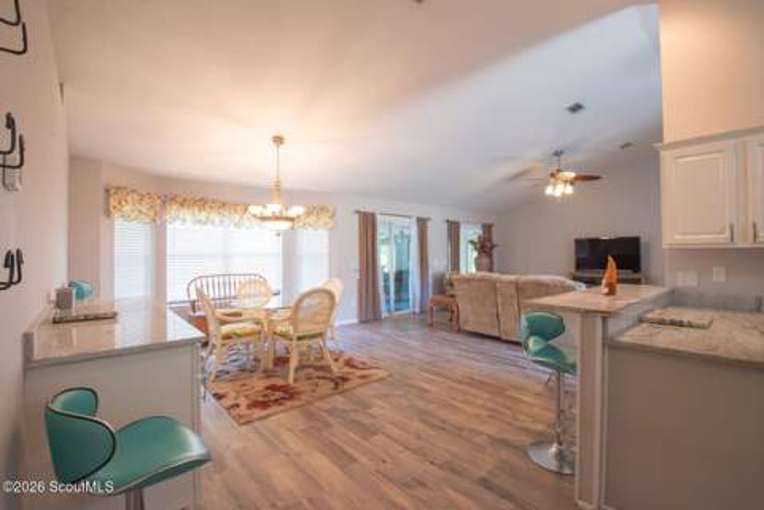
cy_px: 255
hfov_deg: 100.0
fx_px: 321
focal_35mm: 15
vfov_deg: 76.9
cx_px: 382
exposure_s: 1/25
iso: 1250
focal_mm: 10
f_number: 8
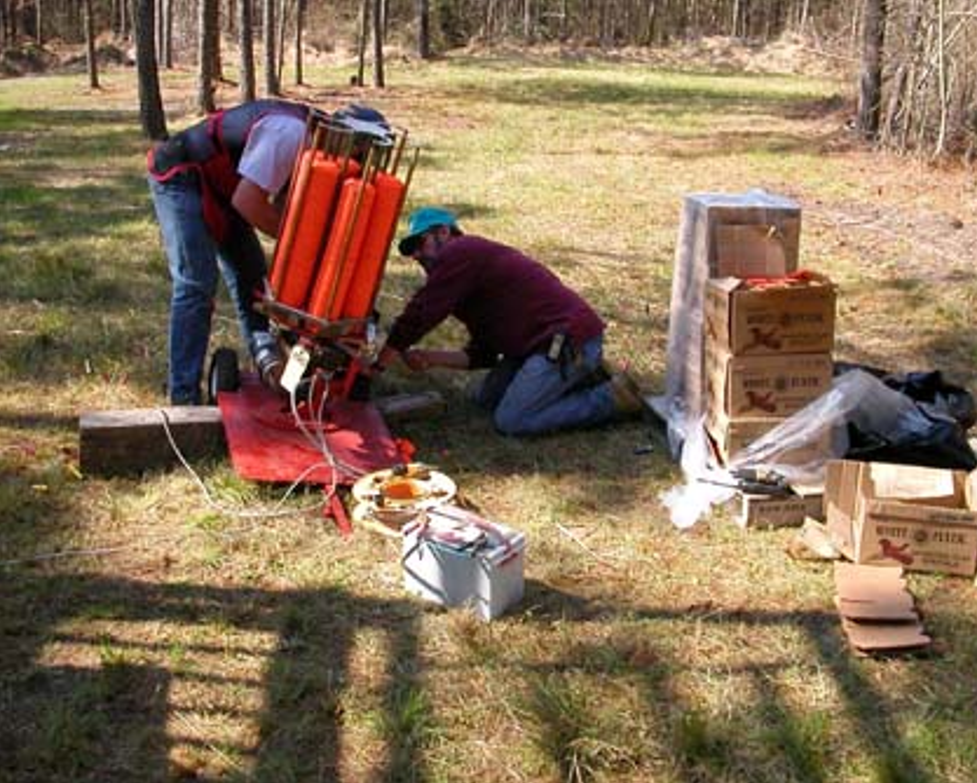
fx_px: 1128
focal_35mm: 39
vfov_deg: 38.3
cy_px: 394
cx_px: 525
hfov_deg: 46.8
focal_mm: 5.6
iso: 100
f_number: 4.5
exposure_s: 1/172
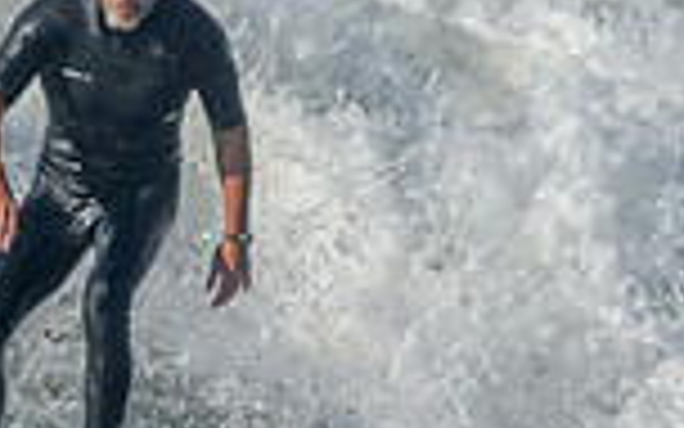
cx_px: 205
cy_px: 452
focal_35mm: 3644
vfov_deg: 0.4
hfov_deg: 0.6
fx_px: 67929
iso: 560
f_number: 11
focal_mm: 800
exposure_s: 1/2000
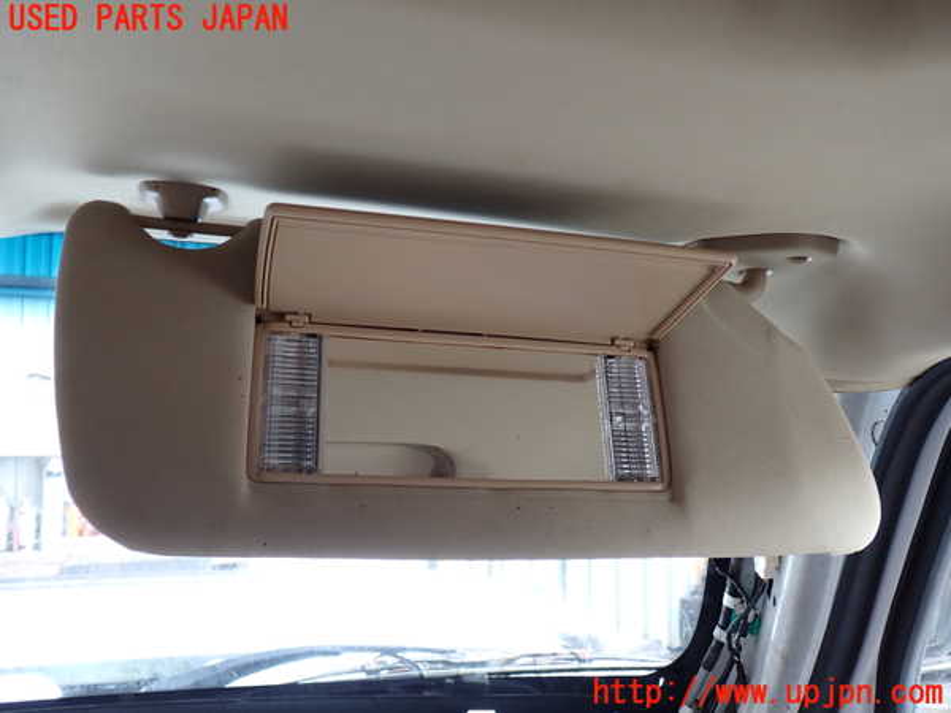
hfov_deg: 60.0
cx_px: 476
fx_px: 824
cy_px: 356
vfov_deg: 46.8
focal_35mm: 30
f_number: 2.3
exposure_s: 1/60
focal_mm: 5.4
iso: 160
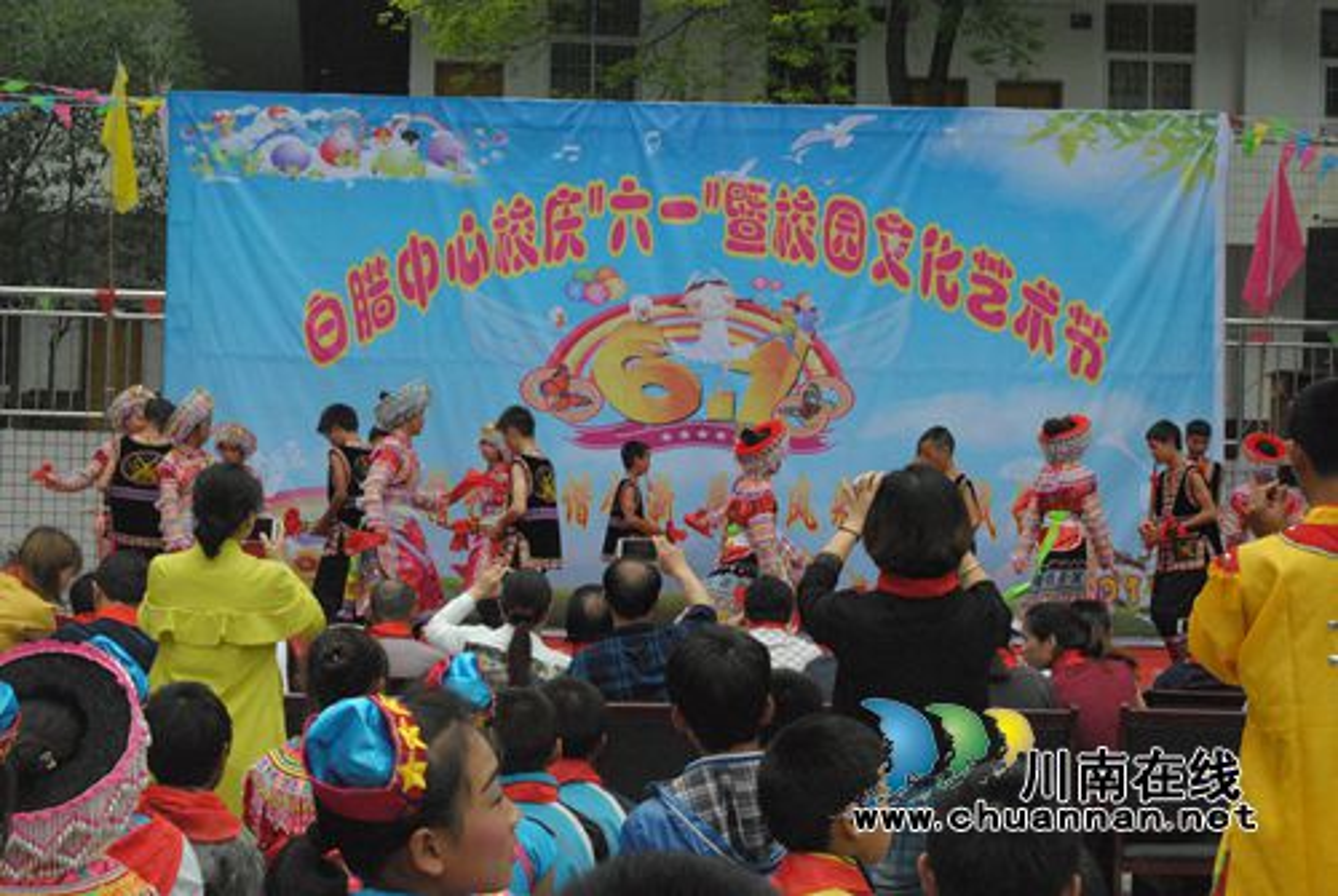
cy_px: 448
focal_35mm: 72
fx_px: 2680
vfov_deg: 19.0
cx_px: 669
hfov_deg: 28.0
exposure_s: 1/800
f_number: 14
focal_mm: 48
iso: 1600
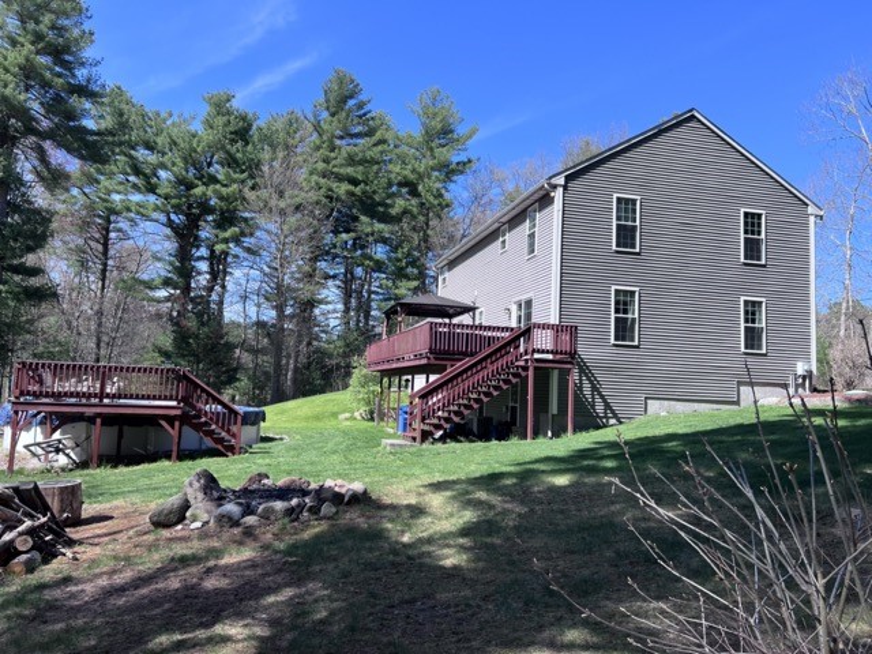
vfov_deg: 53.1
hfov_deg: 67.3
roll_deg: -4.0
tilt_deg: +8.2
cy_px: 327
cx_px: 436
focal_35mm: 26
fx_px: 655
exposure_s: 1/1751
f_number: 1.5
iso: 50
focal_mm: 5.7
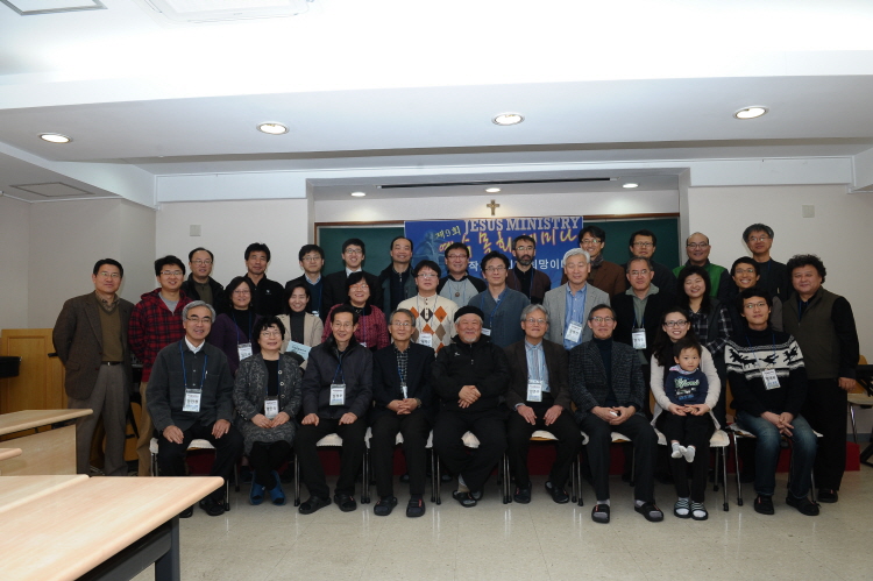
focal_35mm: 24
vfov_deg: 53.1
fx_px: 582
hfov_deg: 73.8
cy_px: 290
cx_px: 436
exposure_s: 1/60
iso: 800
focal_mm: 24
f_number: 8
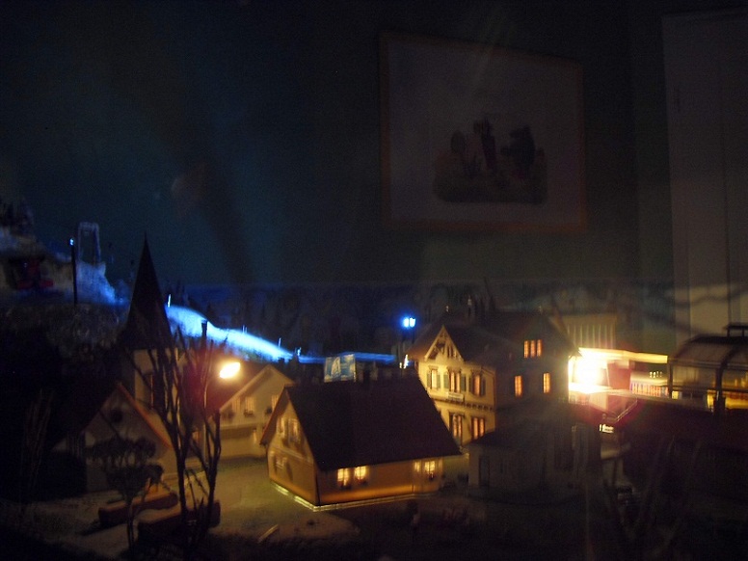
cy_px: 280
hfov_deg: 47.9
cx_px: 374
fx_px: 843
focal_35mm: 39
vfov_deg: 36.8
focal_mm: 6.6
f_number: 3.5
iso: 200
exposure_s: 1
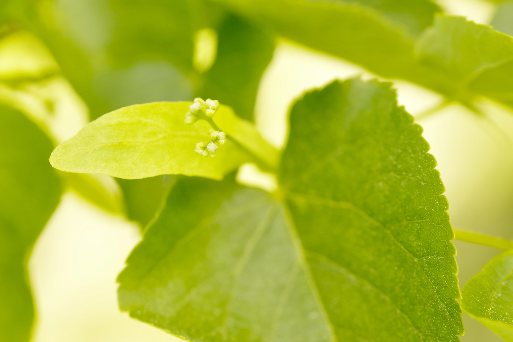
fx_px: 1496
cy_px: 171
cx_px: 256
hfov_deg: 19.5
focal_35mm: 105
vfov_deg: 13.0
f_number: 4.5
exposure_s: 1/500
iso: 800
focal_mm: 70
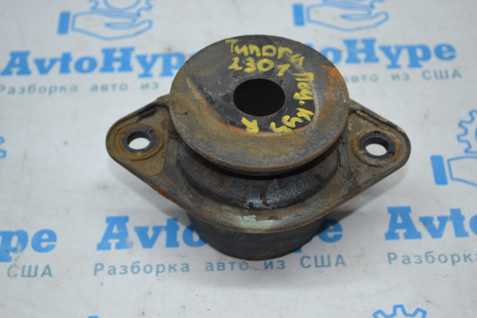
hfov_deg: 31.9
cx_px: 238
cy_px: 159
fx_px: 835
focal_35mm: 63
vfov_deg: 21.6
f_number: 5.3
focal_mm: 42
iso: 400
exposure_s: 1/100
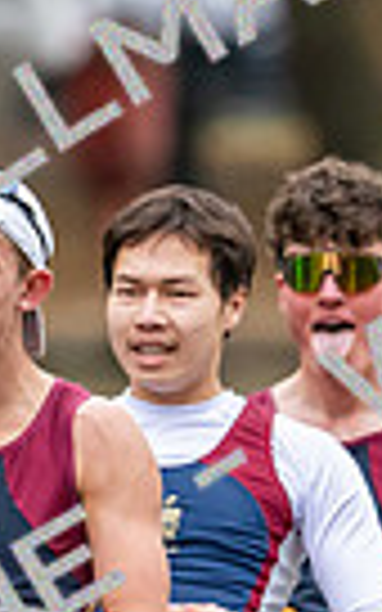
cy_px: 493
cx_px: -9
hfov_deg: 0.8
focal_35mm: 1733
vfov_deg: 1.2
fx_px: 28867
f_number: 4.5
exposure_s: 1/2500
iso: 2200
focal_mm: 400
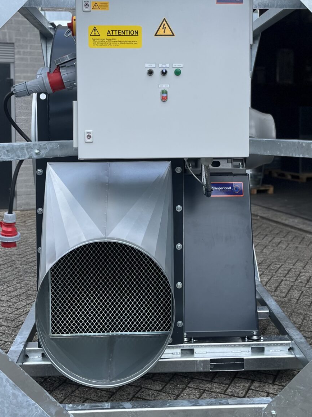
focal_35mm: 46
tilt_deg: -2.8
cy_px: 143
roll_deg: +0.6
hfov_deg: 31.5
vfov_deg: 40.8
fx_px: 553
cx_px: 165
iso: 50
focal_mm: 5.1
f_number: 1.6
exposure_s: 1/1339
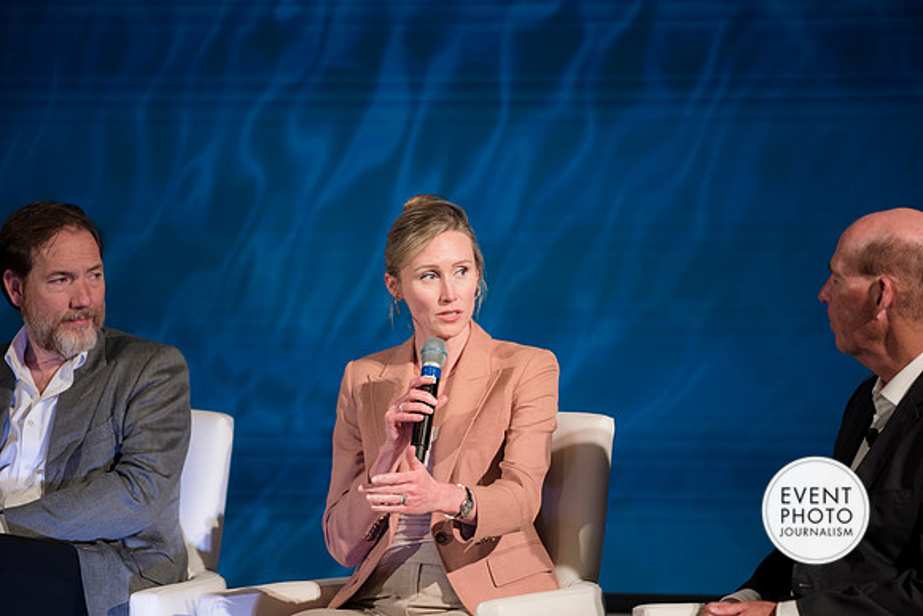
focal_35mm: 200
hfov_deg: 10.3
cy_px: 308
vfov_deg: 6.9
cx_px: 462
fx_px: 5129
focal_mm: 200
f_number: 2.8
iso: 250
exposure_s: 1/125
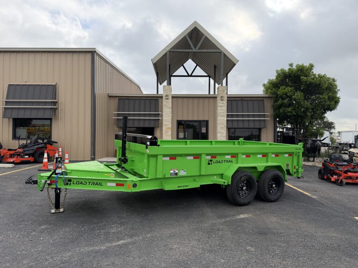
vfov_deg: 56.8
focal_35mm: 24
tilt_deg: +1.5
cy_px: 134
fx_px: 248
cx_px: 179
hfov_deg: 71.6
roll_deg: +0.1
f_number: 1.78
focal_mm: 6.76
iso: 100
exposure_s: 1/2611
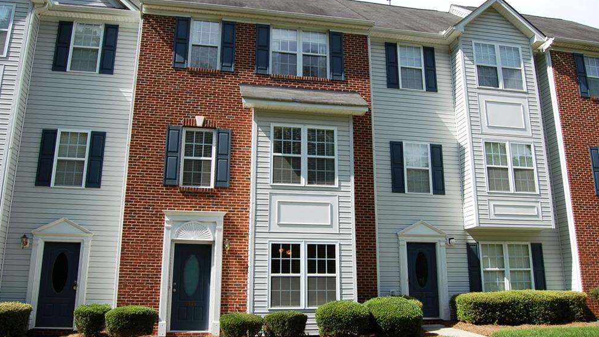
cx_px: 295
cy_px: 167
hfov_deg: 66.1
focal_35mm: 29
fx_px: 461
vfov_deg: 40.2
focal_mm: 18
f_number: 9
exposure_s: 1/320
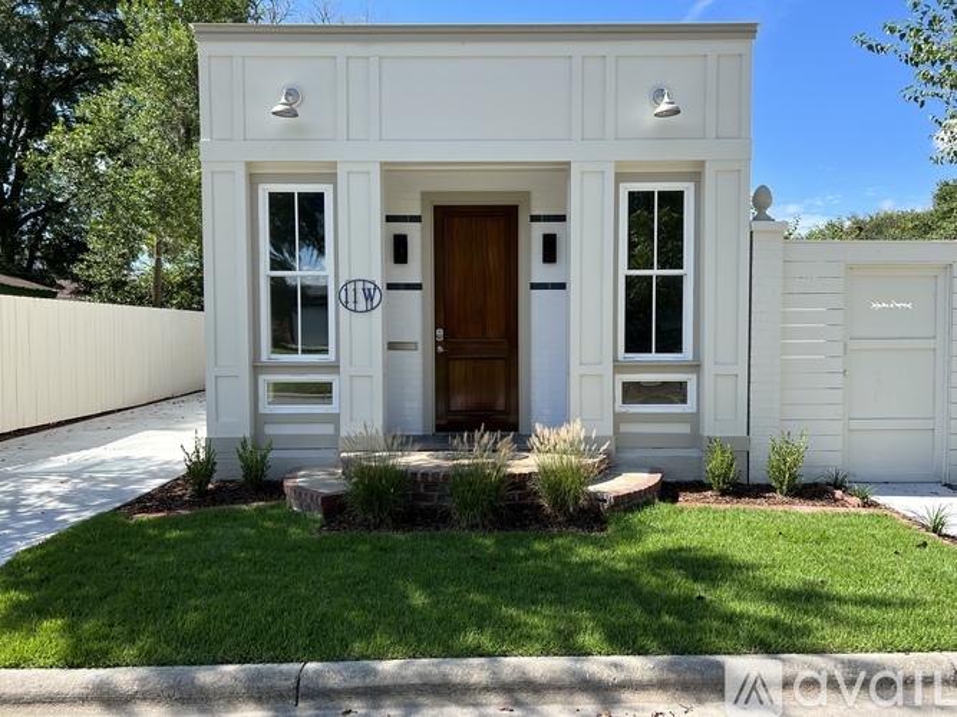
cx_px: 478
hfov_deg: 67.3
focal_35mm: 26
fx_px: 719
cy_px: 358
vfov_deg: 53.0
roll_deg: +1.1
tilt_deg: -0.1
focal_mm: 5.7
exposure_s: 1/1972
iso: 50
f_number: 1.5
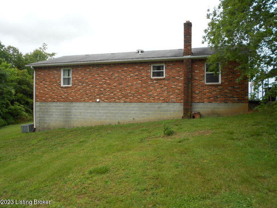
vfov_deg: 51.4
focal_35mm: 27
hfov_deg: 65.3
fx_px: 216
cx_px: 138
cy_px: 104
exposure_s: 1/640
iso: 80
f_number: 3.2
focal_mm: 4.6
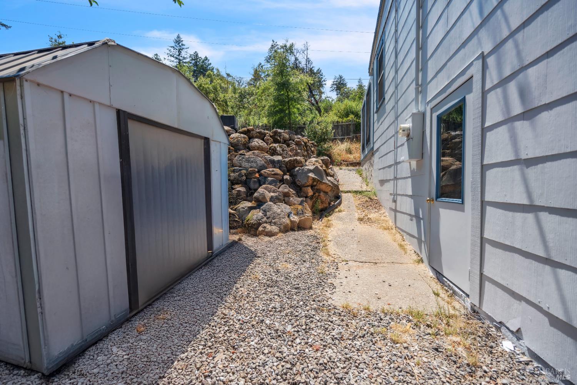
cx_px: 288
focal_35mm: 16
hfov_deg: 96.7
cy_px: 192
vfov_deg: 73.7
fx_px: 256
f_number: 4
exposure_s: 1/640
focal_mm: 16
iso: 100
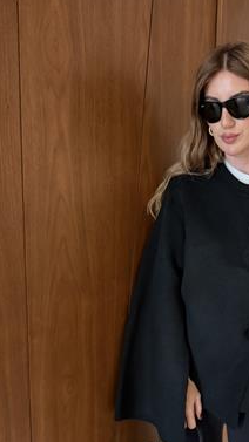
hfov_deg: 31.0
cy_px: 280
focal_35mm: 37
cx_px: 209
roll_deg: -2.0
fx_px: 434
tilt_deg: -9.2
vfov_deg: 53.3
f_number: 1.78
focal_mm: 6.76
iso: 640
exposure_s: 1/33
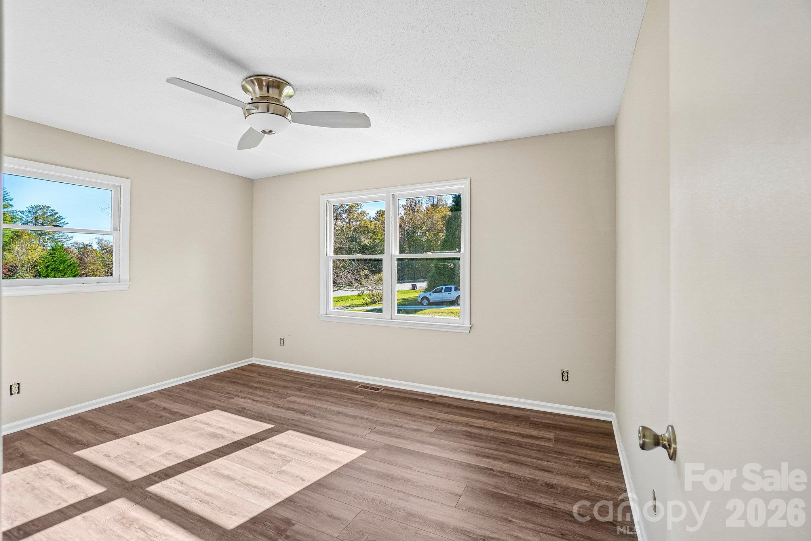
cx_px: 406
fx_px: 338
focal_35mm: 15
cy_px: 270
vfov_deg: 77.3
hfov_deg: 100.4
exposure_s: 1/30
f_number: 8
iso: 100
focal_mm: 10
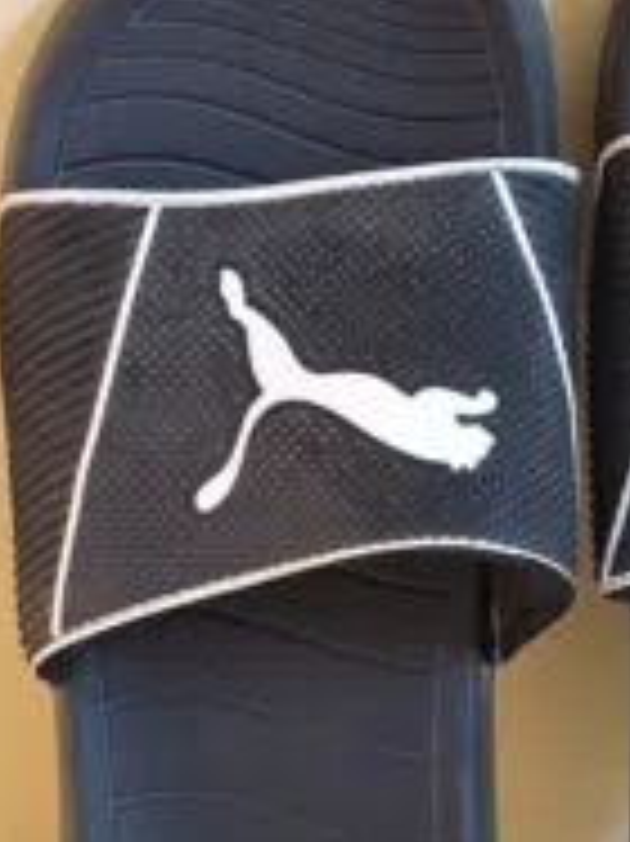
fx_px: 2599
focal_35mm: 107
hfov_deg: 13.6
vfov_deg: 18.3
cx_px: 621
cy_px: 608
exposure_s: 1/25
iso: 1000
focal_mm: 5.35
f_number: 1.7
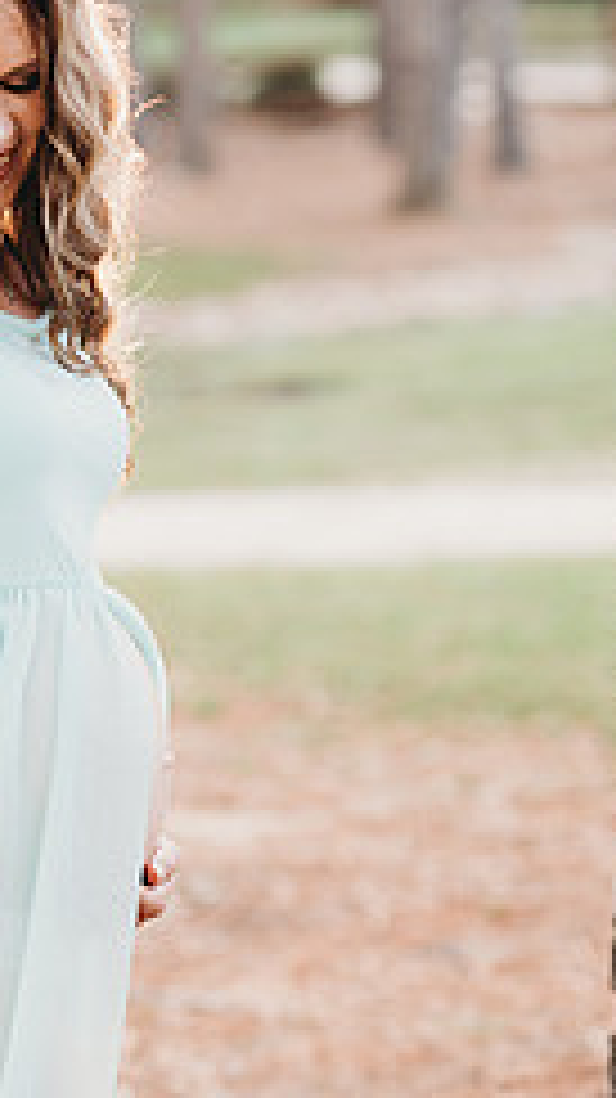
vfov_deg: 13.1
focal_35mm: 164
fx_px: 4769
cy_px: 562
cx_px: 27
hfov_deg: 7.4
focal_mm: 85
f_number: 2.5
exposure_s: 1/200
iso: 160
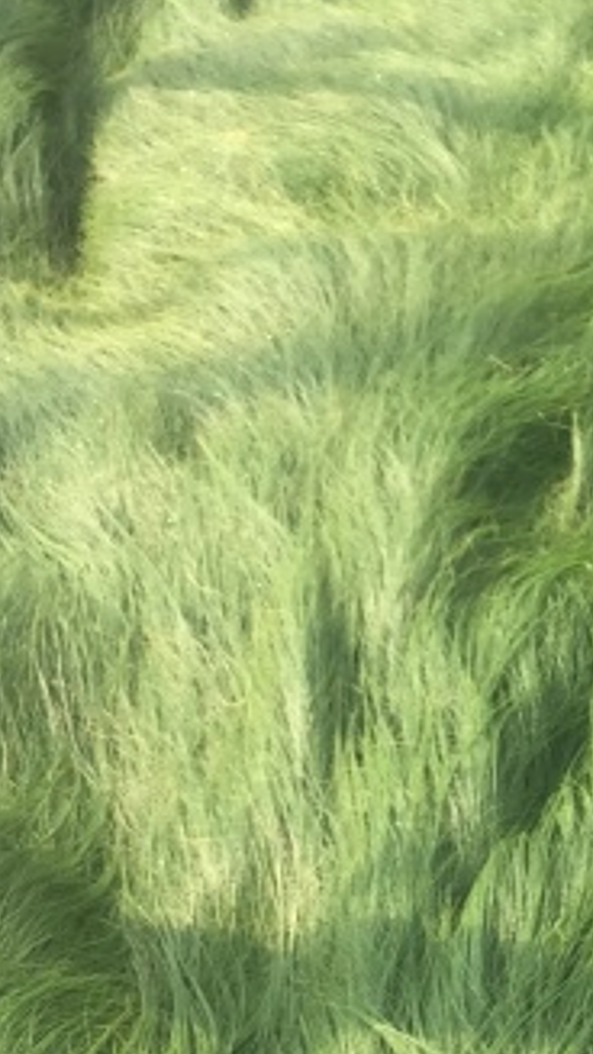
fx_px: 2878
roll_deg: +0.3
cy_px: 856
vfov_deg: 20.5
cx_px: 867
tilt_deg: -33.7
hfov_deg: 11.3
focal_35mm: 103
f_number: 2.2
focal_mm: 4.15
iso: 32
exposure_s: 1/581
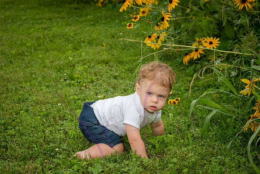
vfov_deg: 13.8
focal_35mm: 99
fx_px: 716
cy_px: 85
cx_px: 130
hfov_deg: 20.6
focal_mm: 92
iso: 500
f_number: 8
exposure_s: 1/320
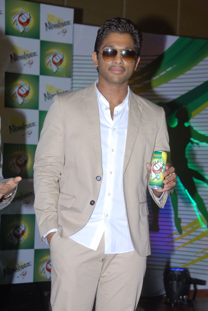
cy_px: 156
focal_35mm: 78
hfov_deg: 17.6
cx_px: 104
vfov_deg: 25.9
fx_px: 673
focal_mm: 52
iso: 250
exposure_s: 1/125
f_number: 6.3
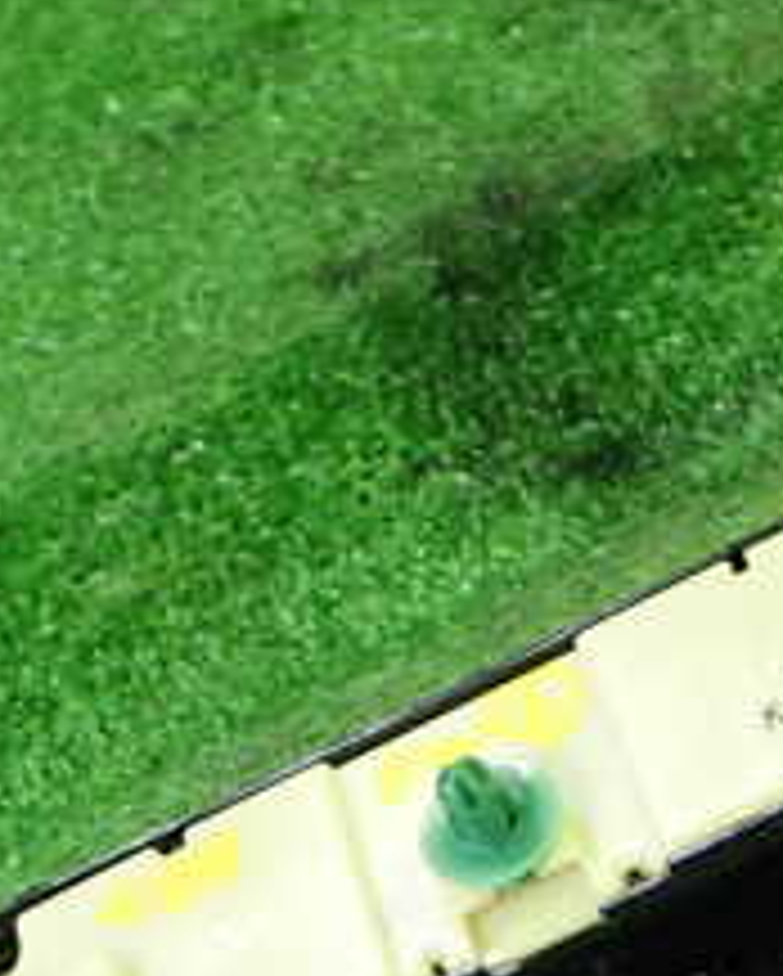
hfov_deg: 15.8
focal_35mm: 97
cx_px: 580
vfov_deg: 19.5
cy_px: 774
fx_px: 2806
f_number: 2.5
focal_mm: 6.37
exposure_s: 1/40
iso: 400
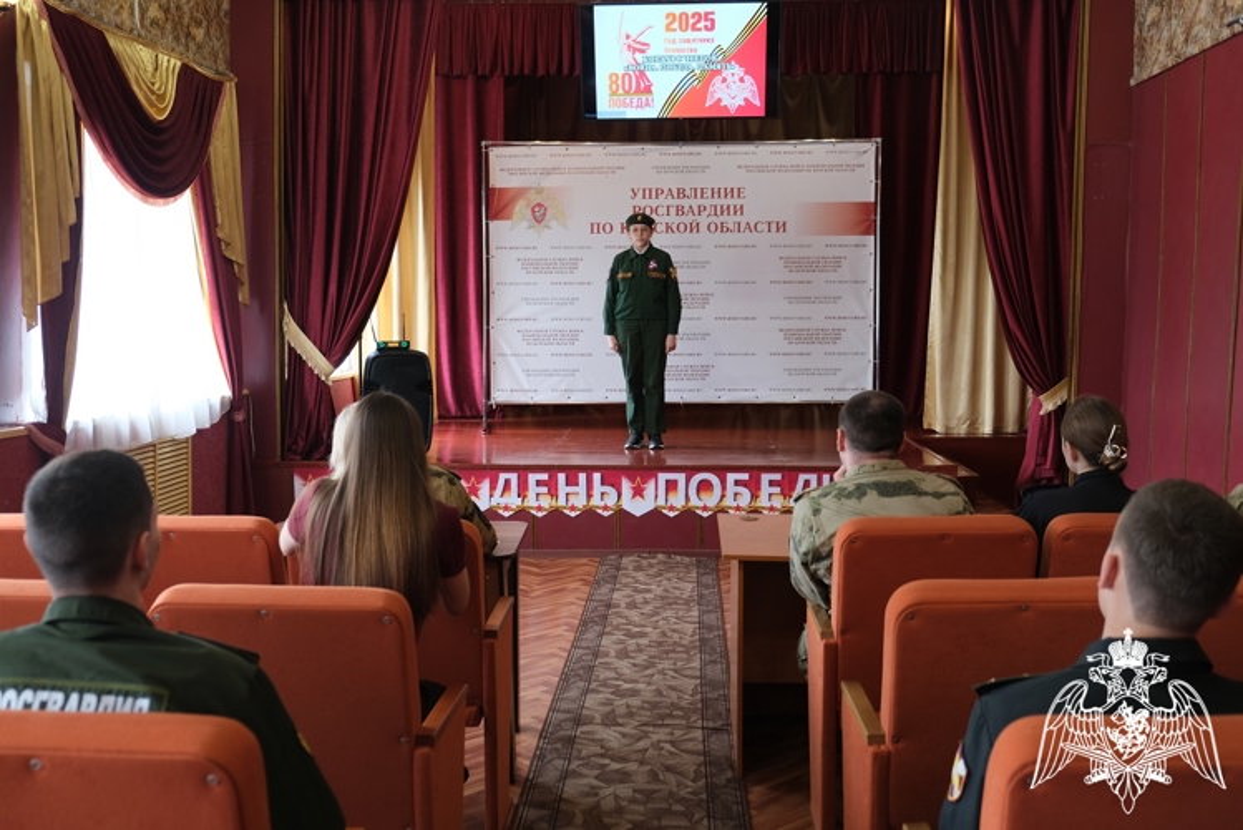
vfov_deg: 36.9
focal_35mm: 36
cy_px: 415
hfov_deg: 53.1
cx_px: 622
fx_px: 1243
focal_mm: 24.3
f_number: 3.2
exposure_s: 1/30
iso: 320
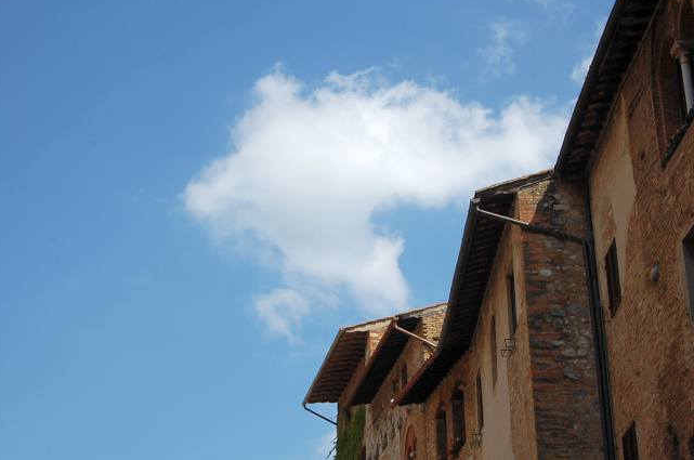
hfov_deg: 29.1
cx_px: 350
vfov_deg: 19.5
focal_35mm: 70
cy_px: 224
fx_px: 1338
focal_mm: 45
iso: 200
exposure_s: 1/320
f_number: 10
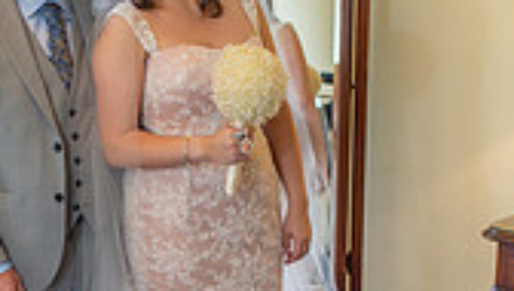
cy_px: 410
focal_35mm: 98
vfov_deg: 11.9
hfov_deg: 21.6
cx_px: 161
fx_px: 1337
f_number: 2.5
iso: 160
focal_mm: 35
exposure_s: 1/100
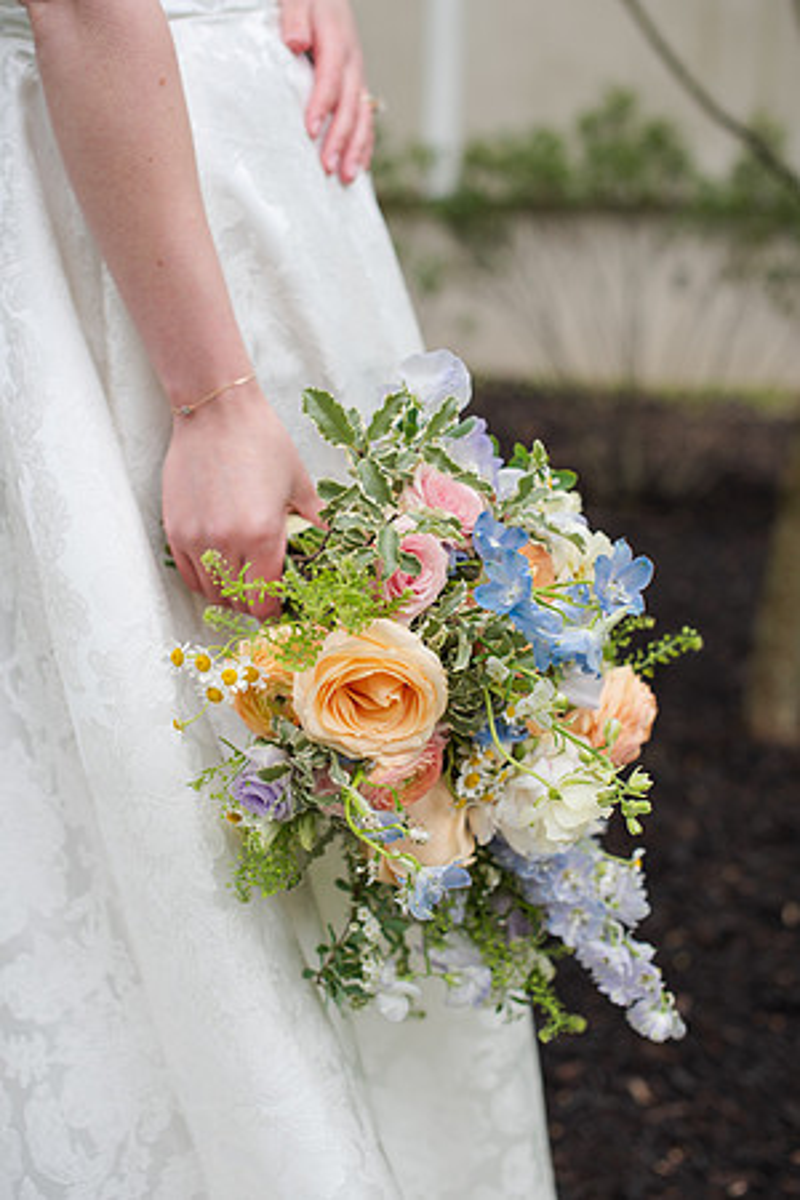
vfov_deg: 39.6
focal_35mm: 50
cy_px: 600
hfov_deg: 27.0
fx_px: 1667
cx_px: 400
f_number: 3.5
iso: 100
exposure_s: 1/400
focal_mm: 50
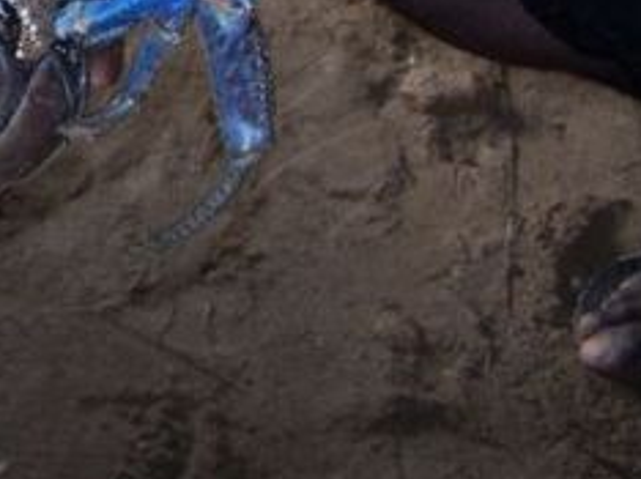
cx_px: -4
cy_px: -148
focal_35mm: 104
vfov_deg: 13.7
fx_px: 1924
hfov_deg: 18.4
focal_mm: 6.3
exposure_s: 1/60
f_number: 2.8
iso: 80
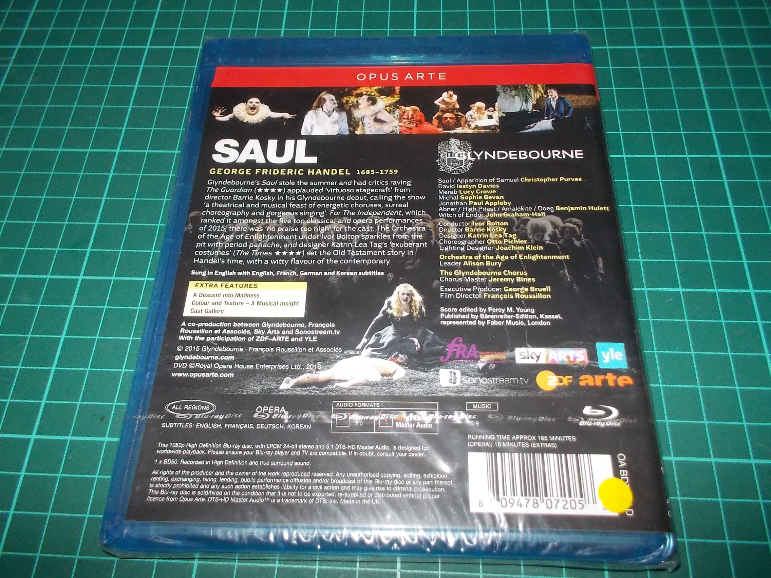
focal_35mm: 29
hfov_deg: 61.7
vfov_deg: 48.2
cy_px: 289
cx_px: 386
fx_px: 646
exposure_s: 1/30
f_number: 3.3
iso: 200
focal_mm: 4.1
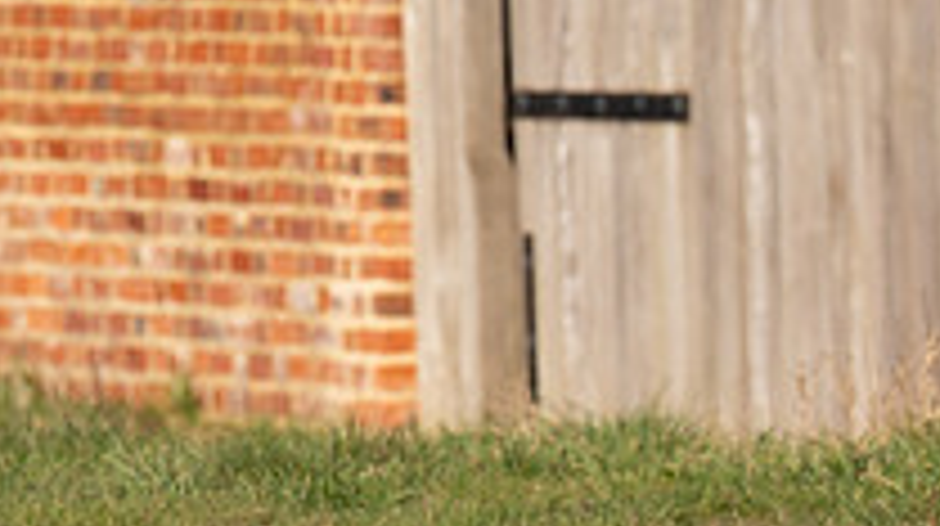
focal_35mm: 856
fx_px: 21311
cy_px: -34
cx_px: -782
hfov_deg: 2.5
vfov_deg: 1.4
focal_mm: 148
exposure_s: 1/800
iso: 100
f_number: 4
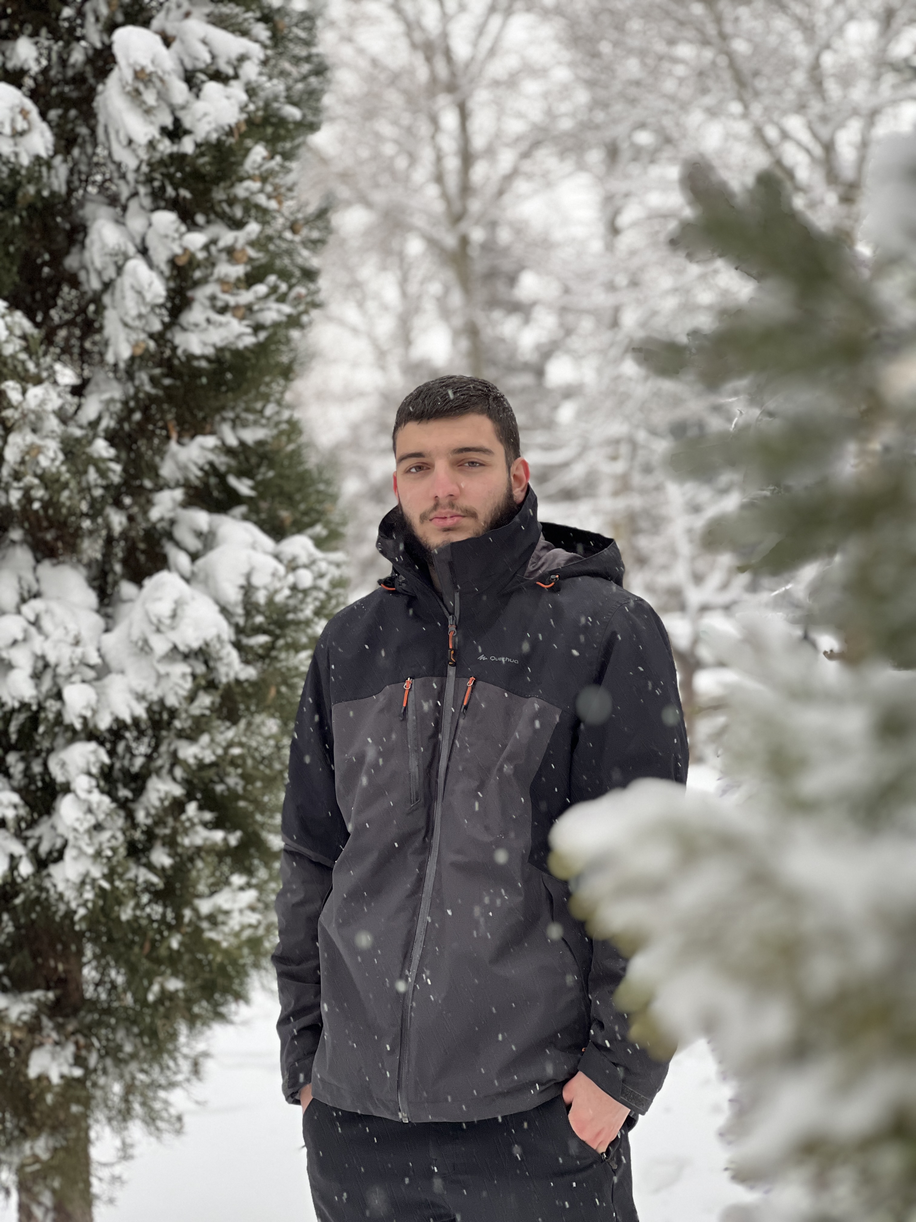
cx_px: 458
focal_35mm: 77
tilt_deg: +1.5
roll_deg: +1.6
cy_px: 611
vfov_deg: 25.3
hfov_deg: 19.1
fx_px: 2717
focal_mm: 9
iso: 160
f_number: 2.8
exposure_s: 1/121
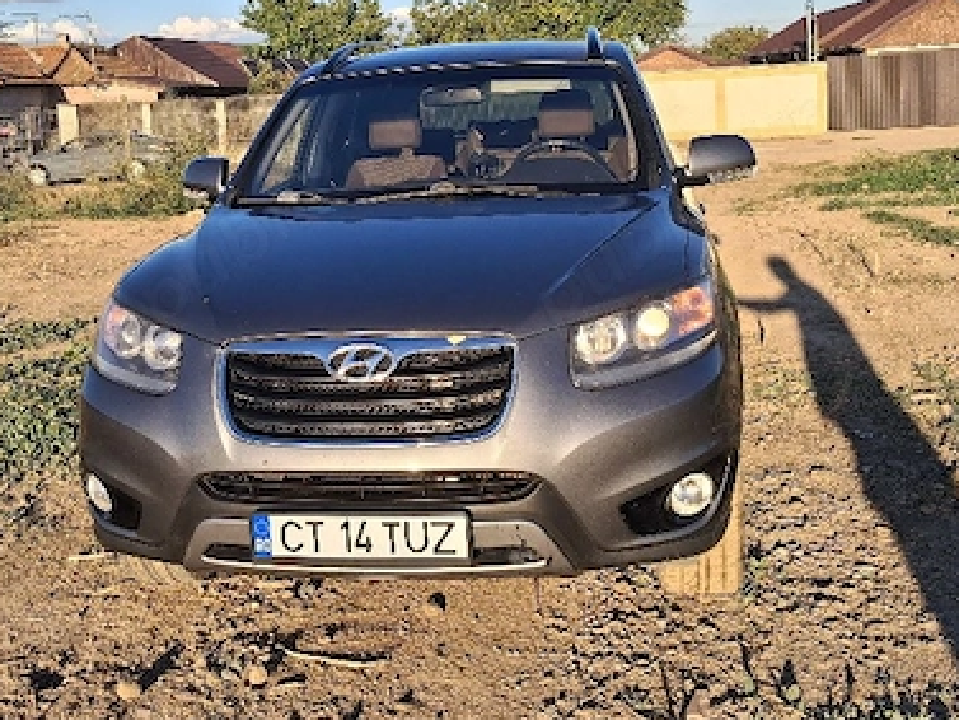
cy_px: 214
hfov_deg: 43.7
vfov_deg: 33.2
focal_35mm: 43
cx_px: 404
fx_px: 1192
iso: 20
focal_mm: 4
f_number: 1.8
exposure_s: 1/385
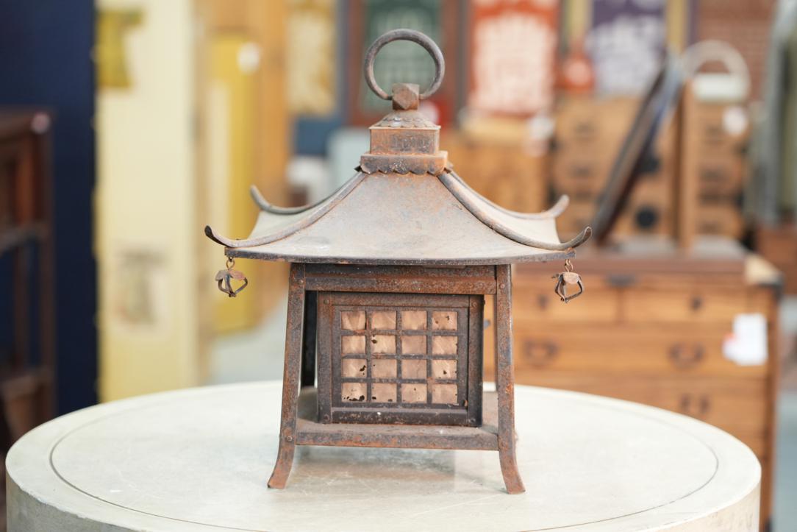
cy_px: 266
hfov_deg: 26.0
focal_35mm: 78
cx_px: 398
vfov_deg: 17.5
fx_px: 1727
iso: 2500
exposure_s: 1/80
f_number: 4
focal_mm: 78
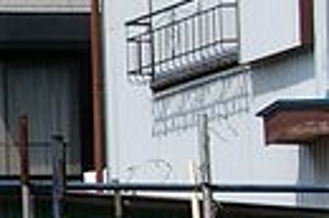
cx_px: -698
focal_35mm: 415
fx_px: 3783
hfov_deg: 4.7
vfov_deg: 3.3
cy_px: 212
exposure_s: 1/500
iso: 200
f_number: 10
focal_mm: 35
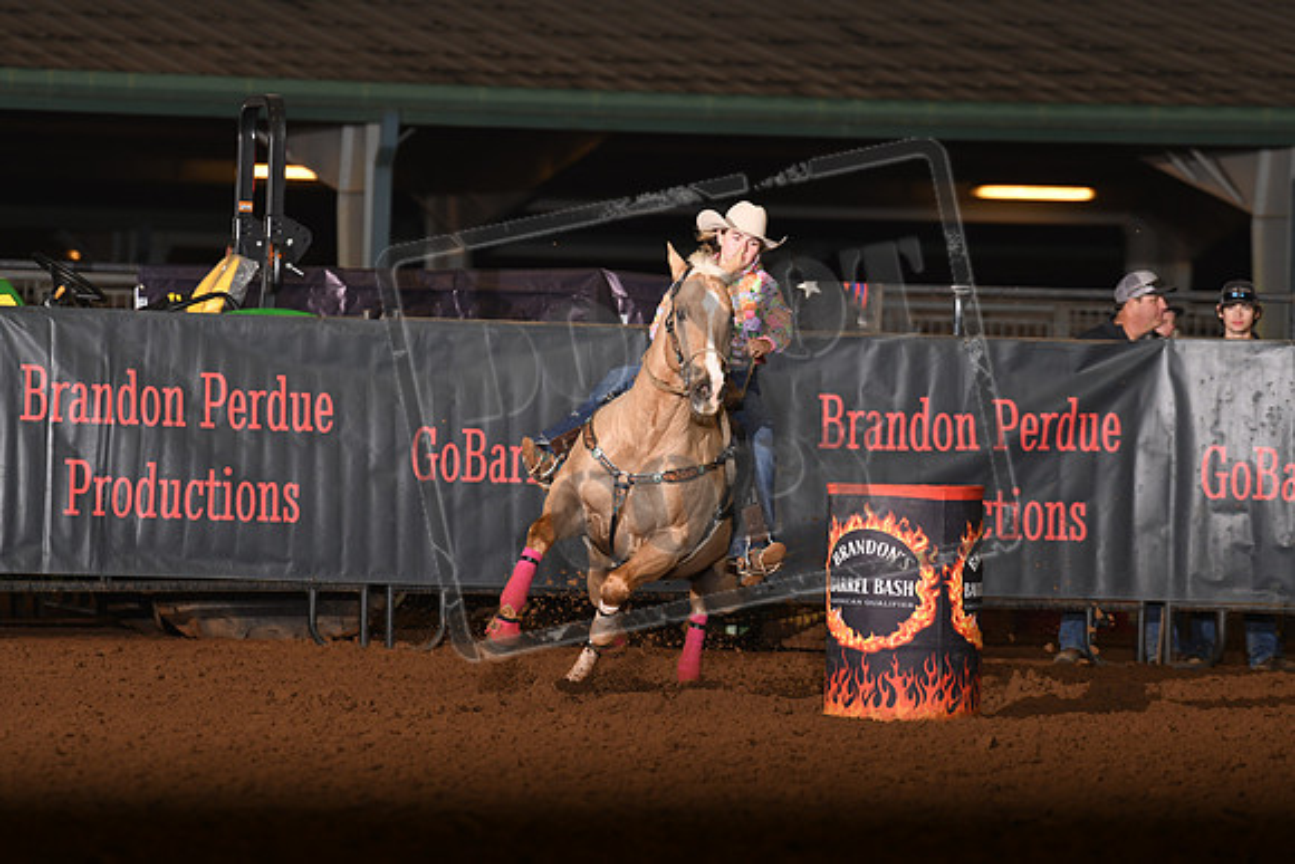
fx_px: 11153
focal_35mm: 310
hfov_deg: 6.6
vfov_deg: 4.4
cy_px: 432
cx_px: 648
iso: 1000
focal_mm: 310
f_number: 5.6
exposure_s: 1/250
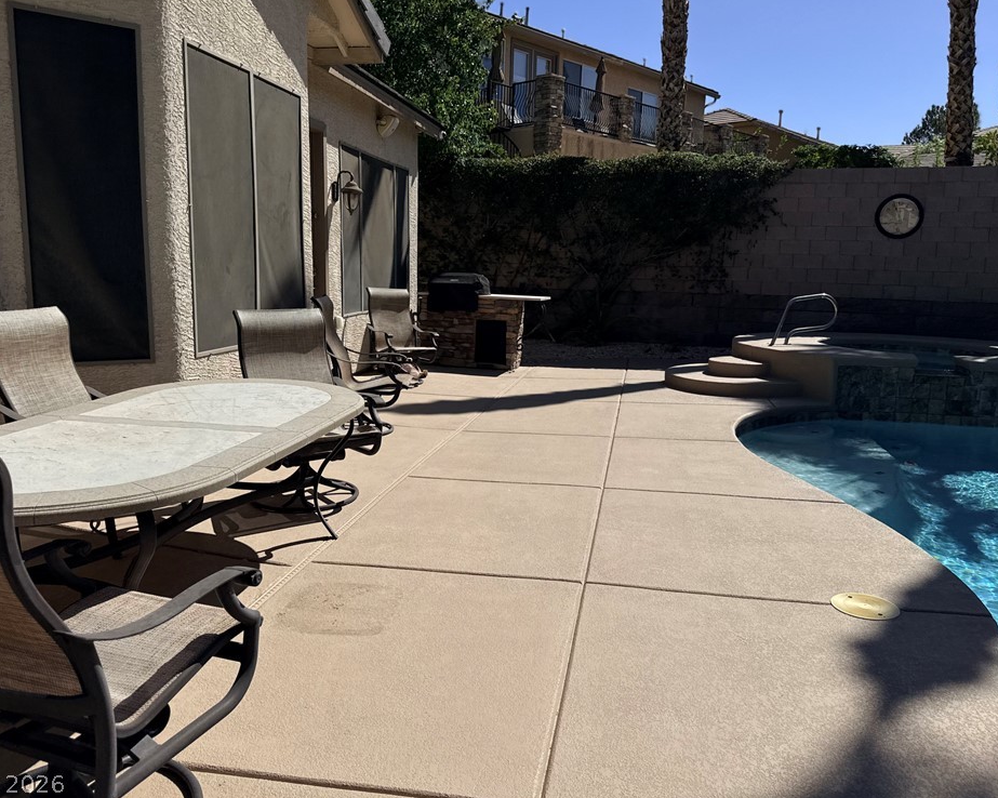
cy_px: 387
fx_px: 768
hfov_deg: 66.0
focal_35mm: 26
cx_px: 501
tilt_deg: -8.1
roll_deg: -2.0
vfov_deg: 54.9
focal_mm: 6.76
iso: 80
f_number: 1.78
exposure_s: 1/14286
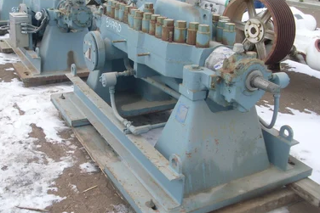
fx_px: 373
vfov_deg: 31.9
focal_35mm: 42
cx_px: 155
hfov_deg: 46.4
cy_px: 100
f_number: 7.7
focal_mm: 6.3
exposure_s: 1/125
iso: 80
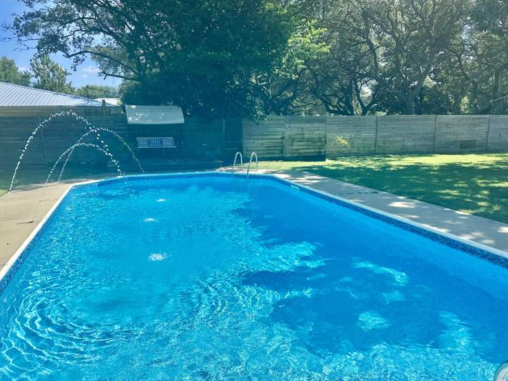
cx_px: 259
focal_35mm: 26
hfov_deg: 67.3
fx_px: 382
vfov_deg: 53.1
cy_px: 199
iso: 80
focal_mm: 6.86
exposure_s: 1/5263
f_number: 1.78
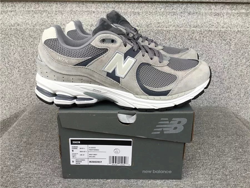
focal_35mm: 31
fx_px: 224
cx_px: 125
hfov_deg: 58.4
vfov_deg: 45.4
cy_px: 94
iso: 25
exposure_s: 1/100
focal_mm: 3.3
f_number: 2.4
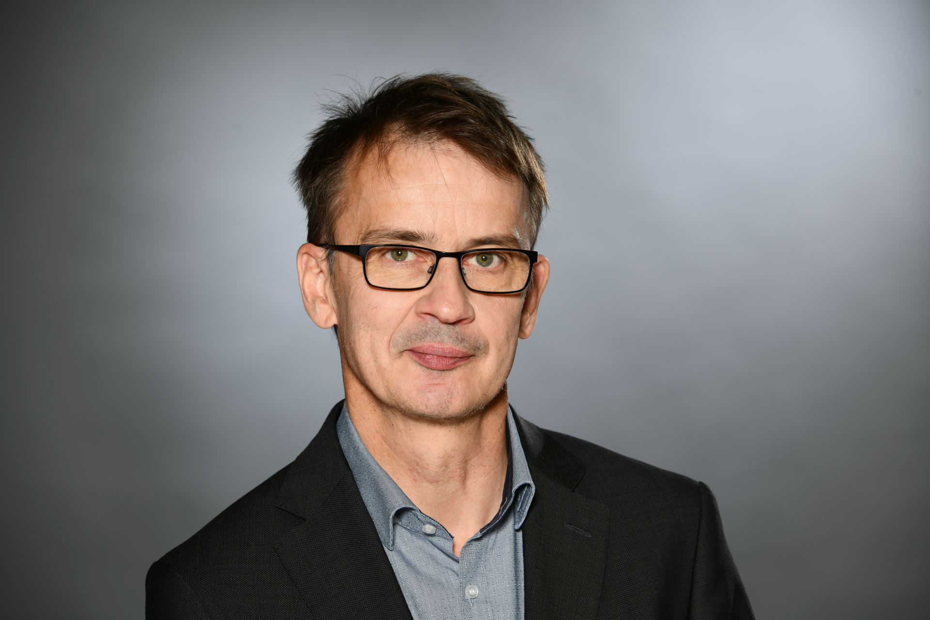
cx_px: 465
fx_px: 4650
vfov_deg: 7.6
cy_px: 310
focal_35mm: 180
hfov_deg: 11.4
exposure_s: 1/160
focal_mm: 180
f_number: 8
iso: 64
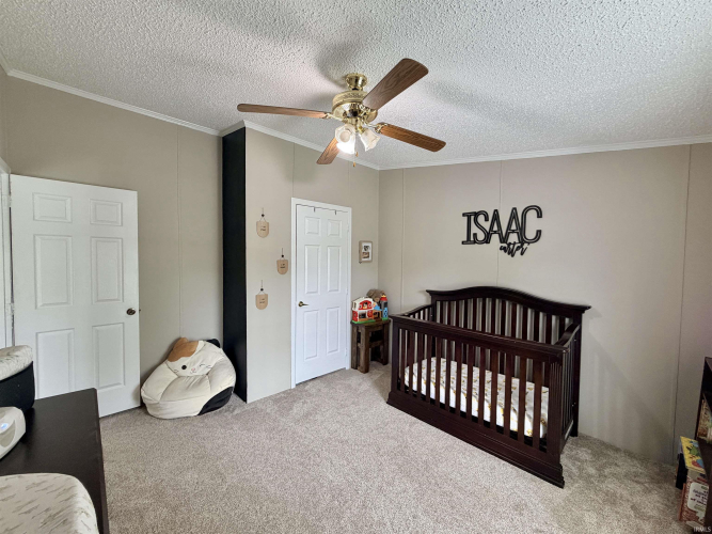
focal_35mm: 14
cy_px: 267
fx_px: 288
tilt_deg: -1.2
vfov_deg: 85.7
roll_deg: -0.5
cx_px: 356
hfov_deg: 102.1
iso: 200
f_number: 2.2
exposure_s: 1/60
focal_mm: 2.22
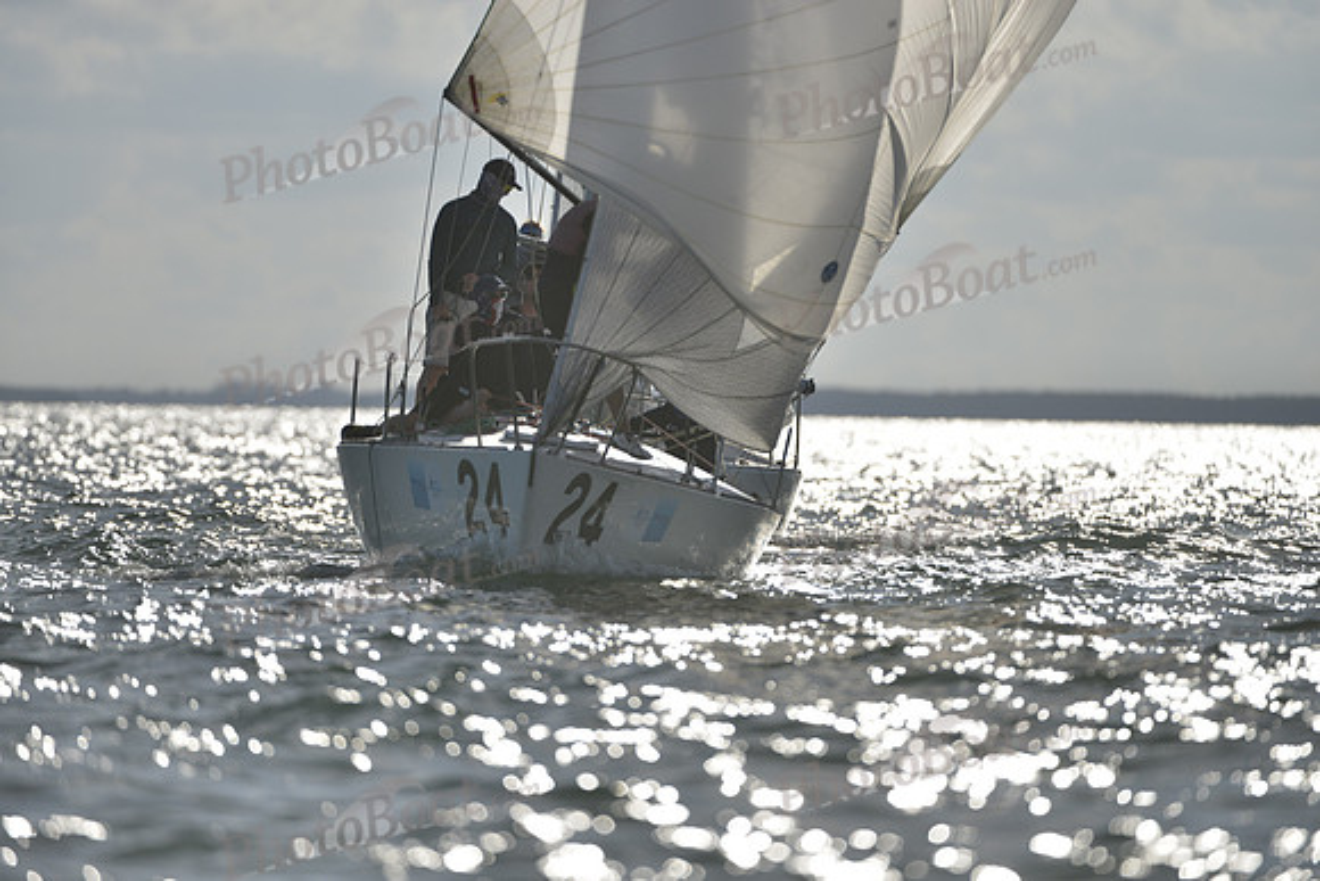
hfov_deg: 5.2
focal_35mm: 400
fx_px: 14669
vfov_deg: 3.4
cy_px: 440
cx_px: 660
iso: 200
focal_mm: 400
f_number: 4
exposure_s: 1/6400
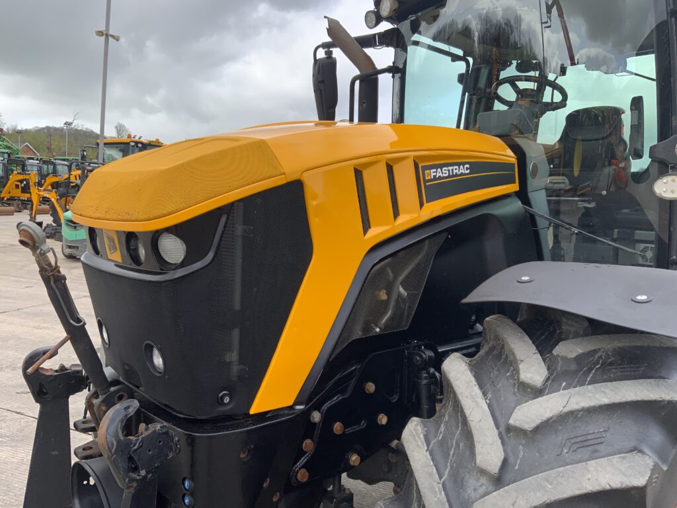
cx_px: 338
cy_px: 254
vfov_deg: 48.2
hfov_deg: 61.7
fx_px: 567
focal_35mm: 29
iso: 16
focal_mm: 3
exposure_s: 1/599
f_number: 1.8
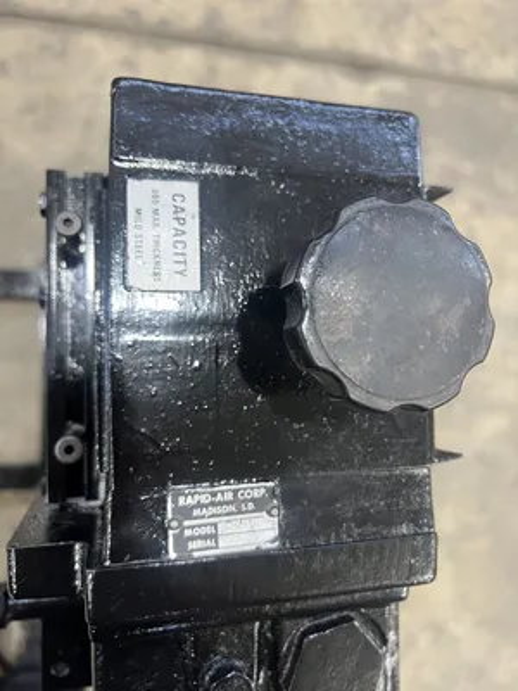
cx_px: 259
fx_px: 519
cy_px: 346
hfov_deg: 53.1
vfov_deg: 67.3
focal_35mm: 26
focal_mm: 5.7
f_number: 1.5
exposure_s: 1/60
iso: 100
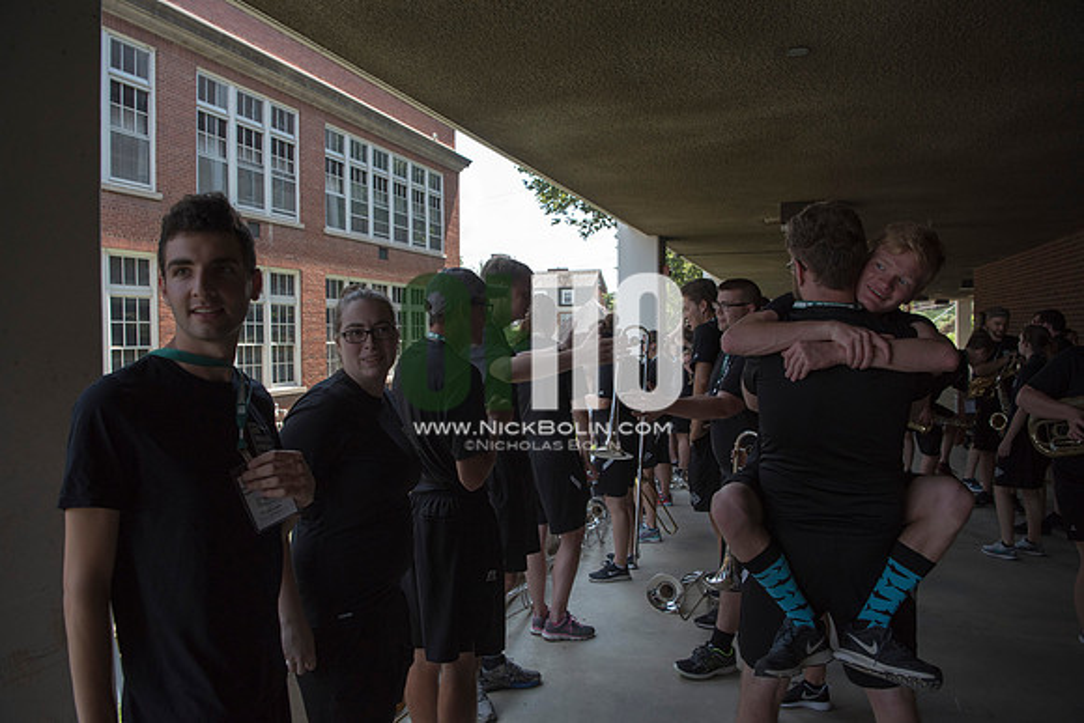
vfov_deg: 53.2
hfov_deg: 73.7
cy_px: 362
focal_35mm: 24
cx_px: 542
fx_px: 723
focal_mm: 24
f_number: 5
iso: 640
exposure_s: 1/1000
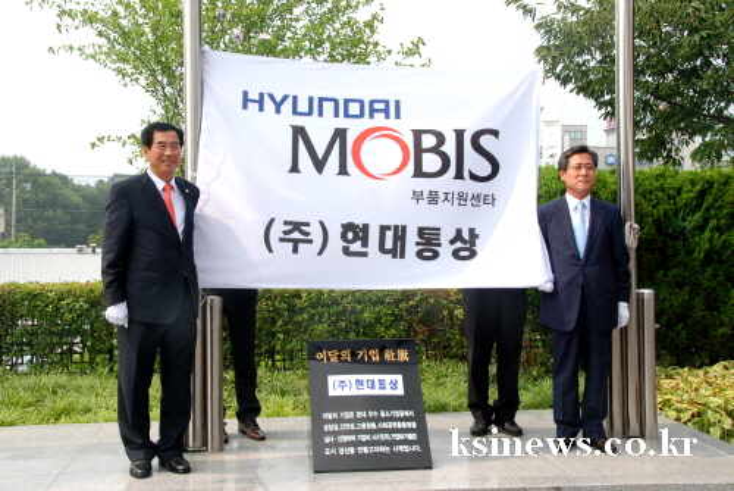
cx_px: 367
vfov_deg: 30.9
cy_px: 246
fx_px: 887
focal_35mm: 44
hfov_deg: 44.9
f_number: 13
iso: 800
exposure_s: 1/500
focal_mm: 29
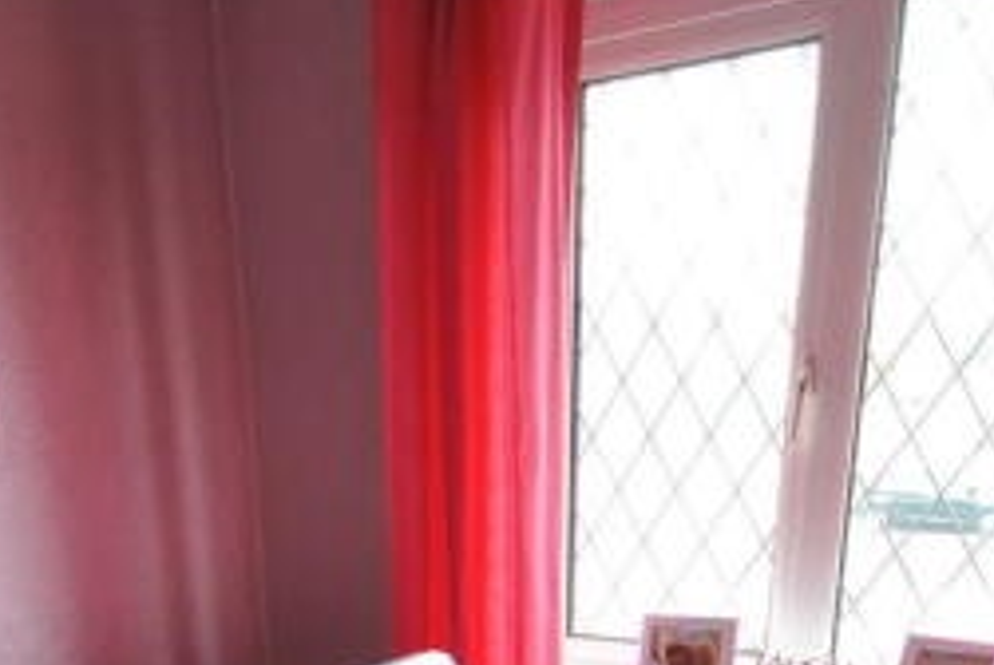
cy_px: 813
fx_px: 1078
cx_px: 354
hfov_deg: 48.9
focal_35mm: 39
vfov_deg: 29.2
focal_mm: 10
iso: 320
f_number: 4
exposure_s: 1/30
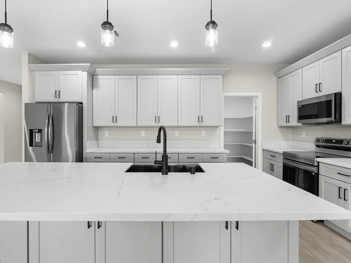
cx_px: 166
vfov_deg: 71.6
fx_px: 182
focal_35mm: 18
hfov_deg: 87.7
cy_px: 133
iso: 400
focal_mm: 16
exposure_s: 1/20
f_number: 8
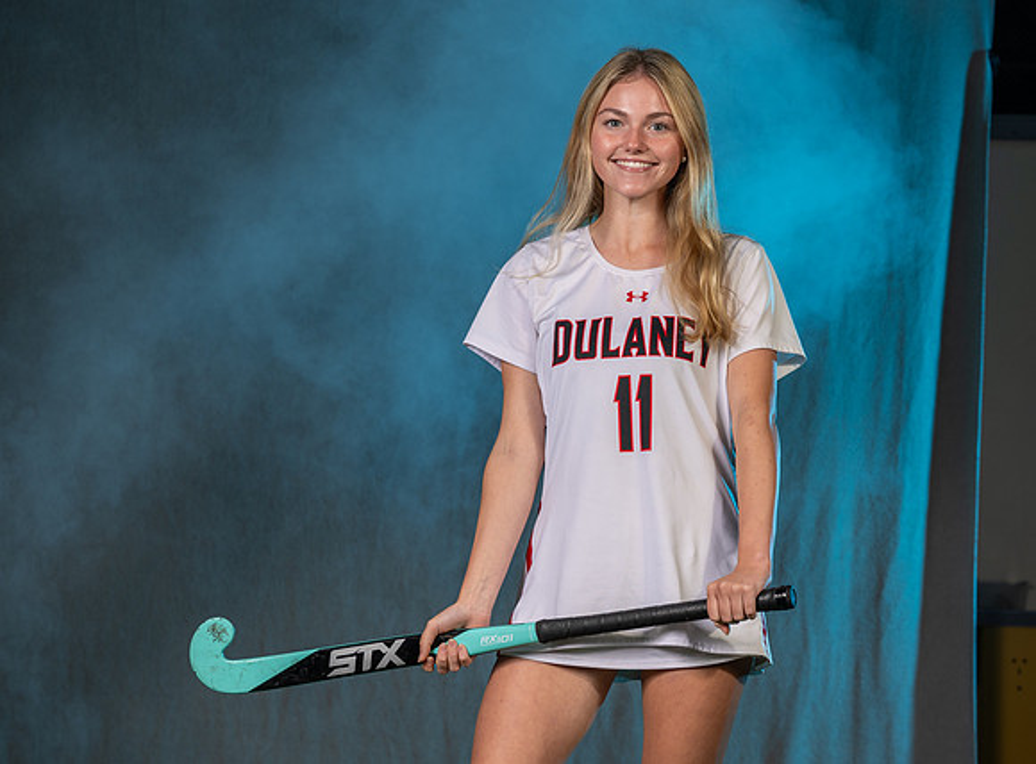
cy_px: 375
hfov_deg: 14.2
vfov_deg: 10.6
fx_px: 4138
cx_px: 674
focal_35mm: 139
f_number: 5.6
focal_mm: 86
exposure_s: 1/200
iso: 80
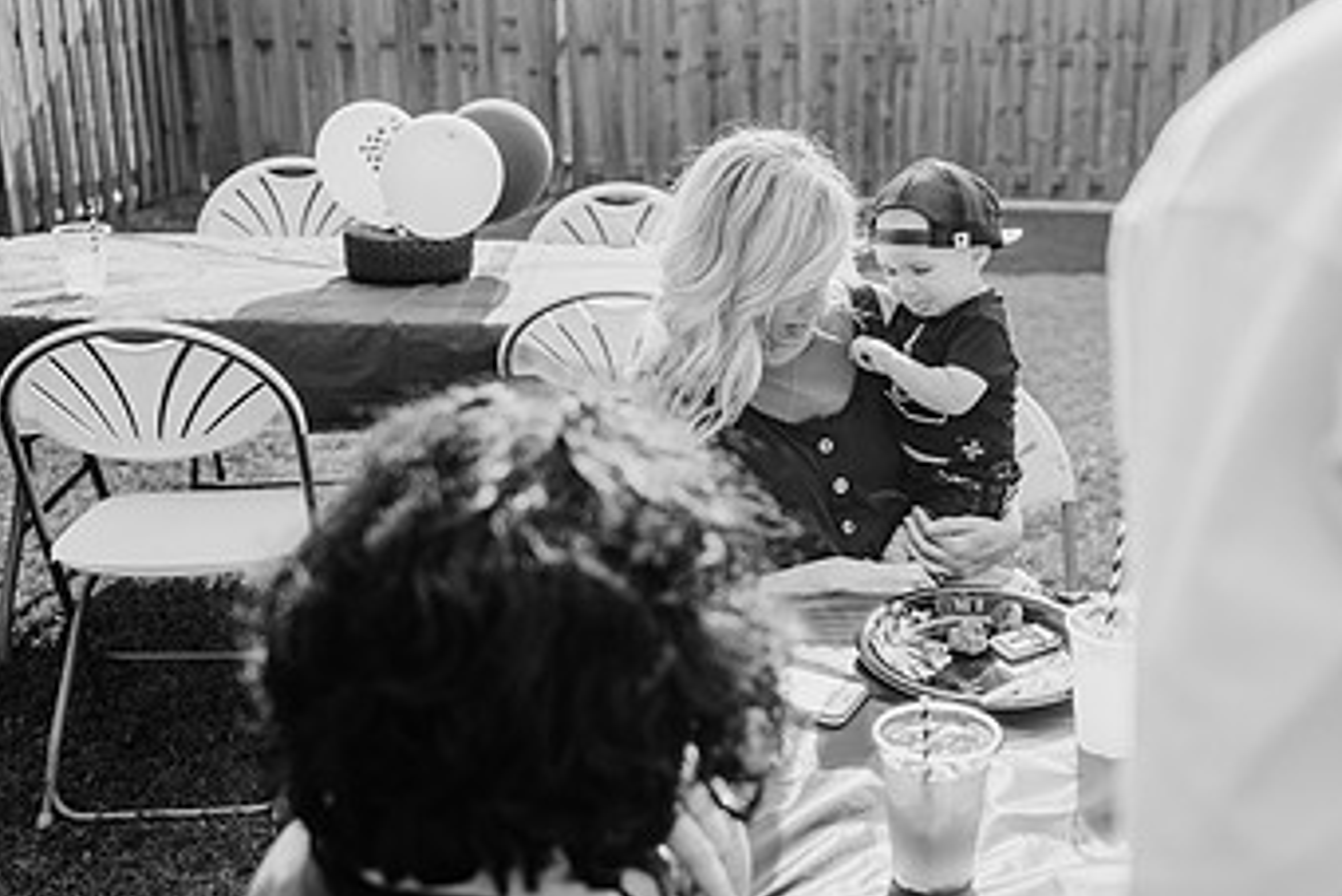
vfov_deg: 32.4
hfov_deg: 46.6
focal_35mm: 41
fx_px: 1529
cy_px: 298
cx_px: 904
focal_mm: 24
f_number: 2.2
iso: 100
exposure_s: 1/2500
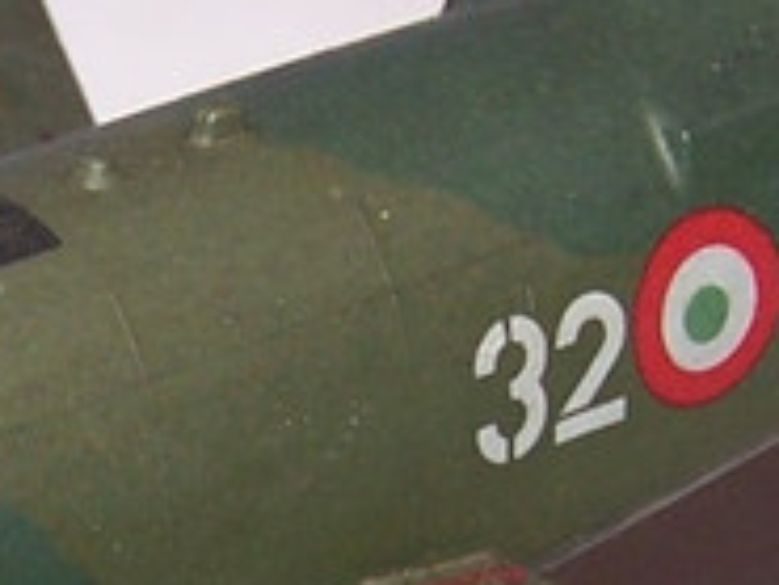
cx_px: 128
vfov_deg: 6.8
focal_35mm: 219
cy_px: 598
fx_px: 4932
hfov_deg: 9.0
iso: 80
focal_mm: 6.3
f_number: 2.8
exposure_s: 1/60
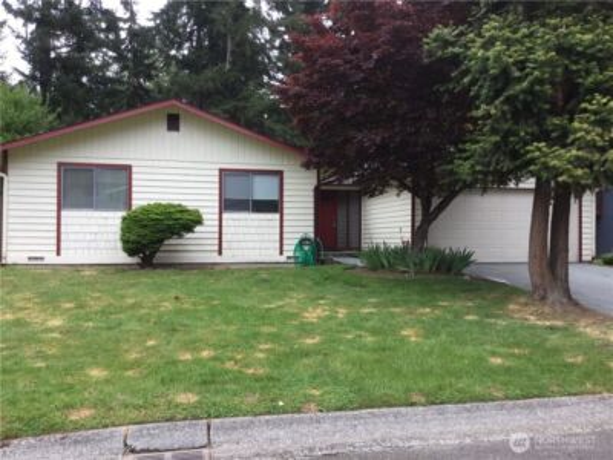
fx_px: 549
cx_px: 306
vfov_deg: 45.4
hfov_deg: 58.4
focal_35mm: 31
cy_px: 230
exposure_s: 1/163
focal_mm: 3.3
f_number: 2.4
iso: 25
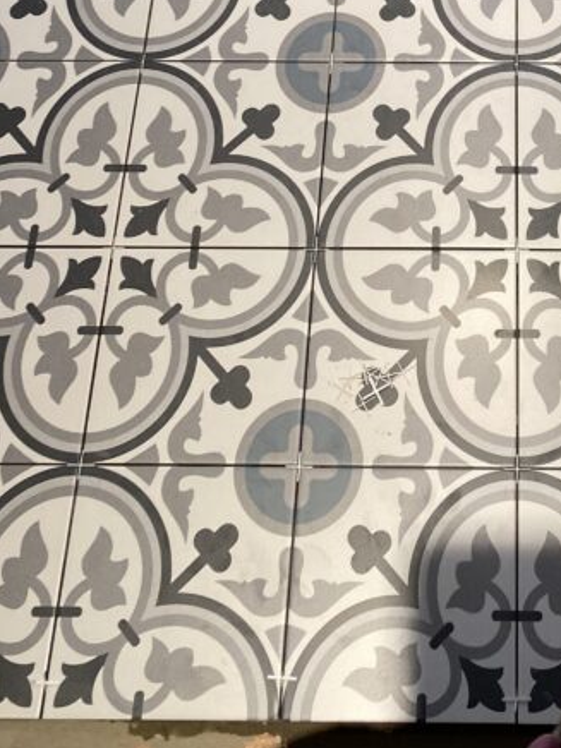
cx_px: 491
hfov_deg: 23.5
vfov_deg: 28.9
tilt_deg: -59.9
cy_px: -63
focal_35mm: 61
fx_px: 1318
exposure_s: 1/100
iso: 100
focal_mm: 4.25
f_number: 1.8
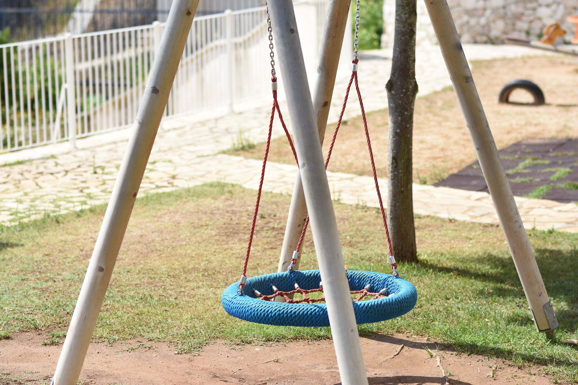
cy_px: 192
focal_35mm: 128
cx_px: 289
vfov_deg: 10.8
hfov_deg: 16.1
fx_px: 2047
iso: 250
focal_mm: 85
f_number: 2
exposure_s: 1/8000
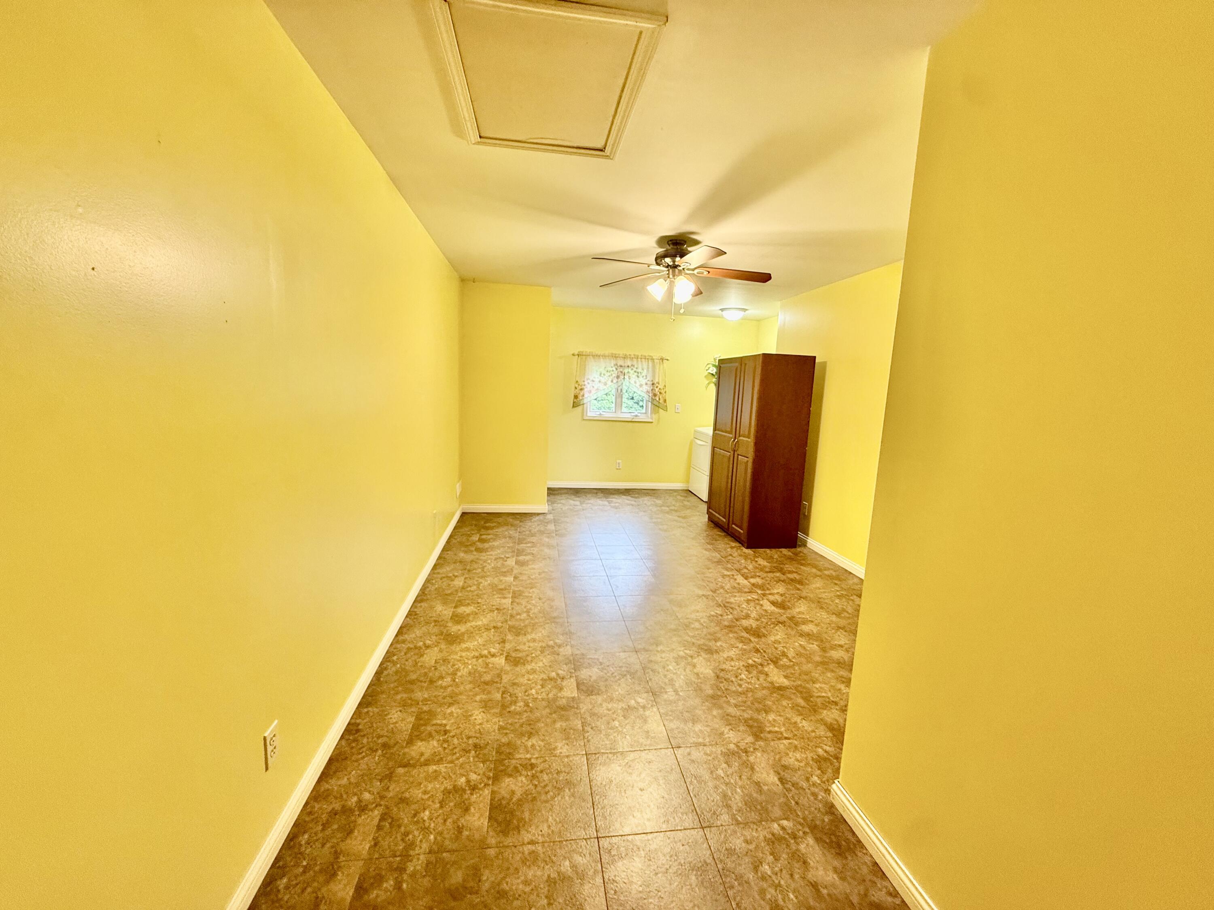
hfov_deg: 102.1
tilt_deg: -8.0
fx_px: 491
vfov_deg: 85.7
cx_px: 607
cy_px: 455
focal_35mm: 14
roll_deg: -2.9
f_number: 2.2
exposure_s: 1/60
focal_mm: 2.22
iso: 200
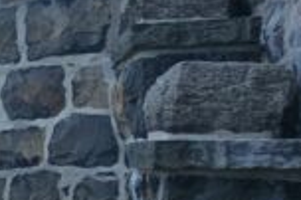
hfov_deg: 12.5
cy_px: 135
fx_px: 760
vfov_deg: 15.0
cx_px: -541
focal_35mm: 91
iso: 50
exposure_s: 1/2671
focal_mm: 2.2
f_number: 2.2
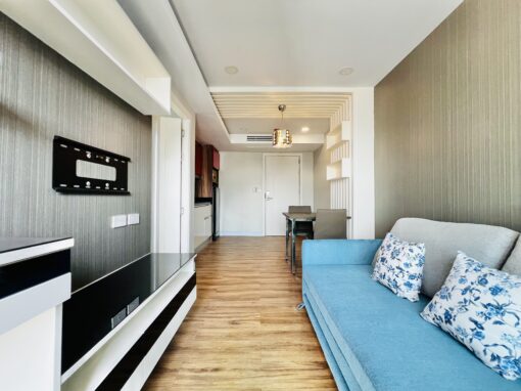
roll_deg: -0.3
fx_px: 196
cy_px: 196
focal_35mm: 13
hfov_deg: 106.2
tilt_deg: +0.2
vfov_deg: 89.9
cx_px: 260
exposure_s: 1/99
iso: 100
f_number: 1.8
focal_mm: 1.57
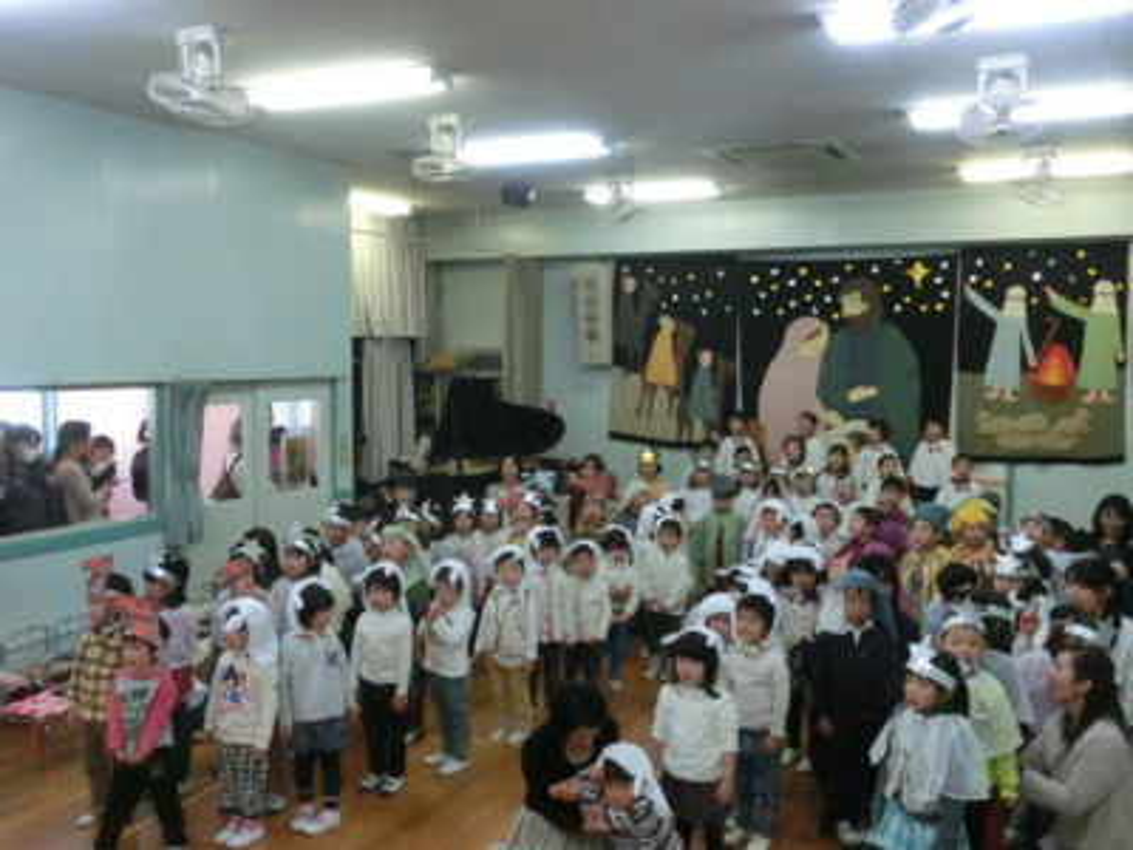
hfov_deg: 55.4
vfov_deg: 42.9
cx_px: 566
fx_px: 1080
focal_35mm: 33
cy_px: 425
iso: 800
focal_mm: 5.93
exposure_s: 1/160
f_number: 3.7
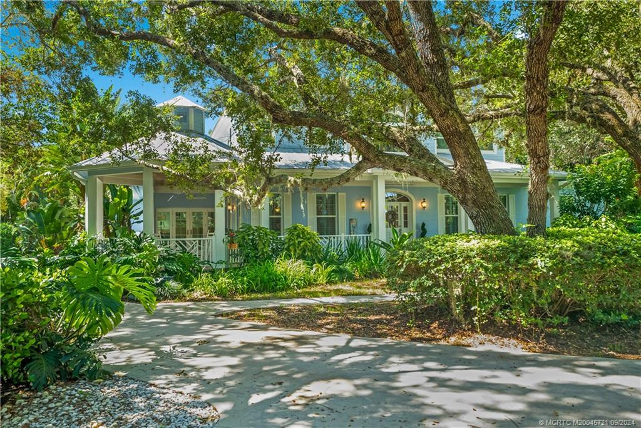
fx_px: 499
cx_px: 320
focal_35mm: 28
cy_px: 214
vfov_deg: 46.4
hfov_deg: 65.5
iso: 2000
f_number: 8
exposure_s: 1/250
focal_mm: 28
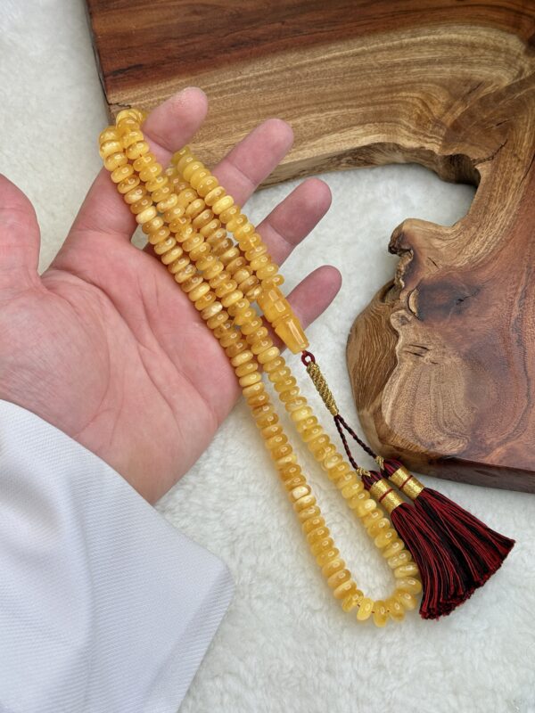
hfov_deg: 30.3
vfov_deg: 39.7
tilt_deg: -63.4
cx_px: 268
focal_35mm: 48
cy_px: 356
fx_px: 989
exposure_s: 1/278
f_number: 1.78
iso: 64
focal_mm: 6.76
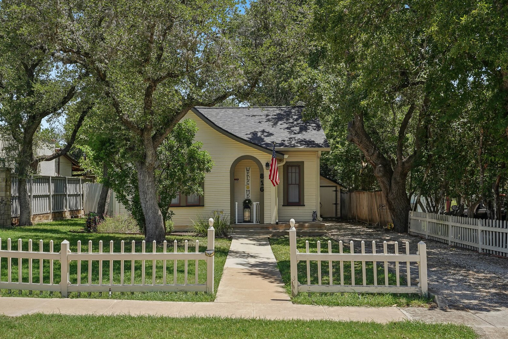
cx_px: 254
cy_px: 171
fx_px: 508
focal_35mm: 36
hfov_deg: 53.1
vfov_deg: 36.9
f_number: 8
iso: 100
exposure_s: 1/80
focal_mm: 35
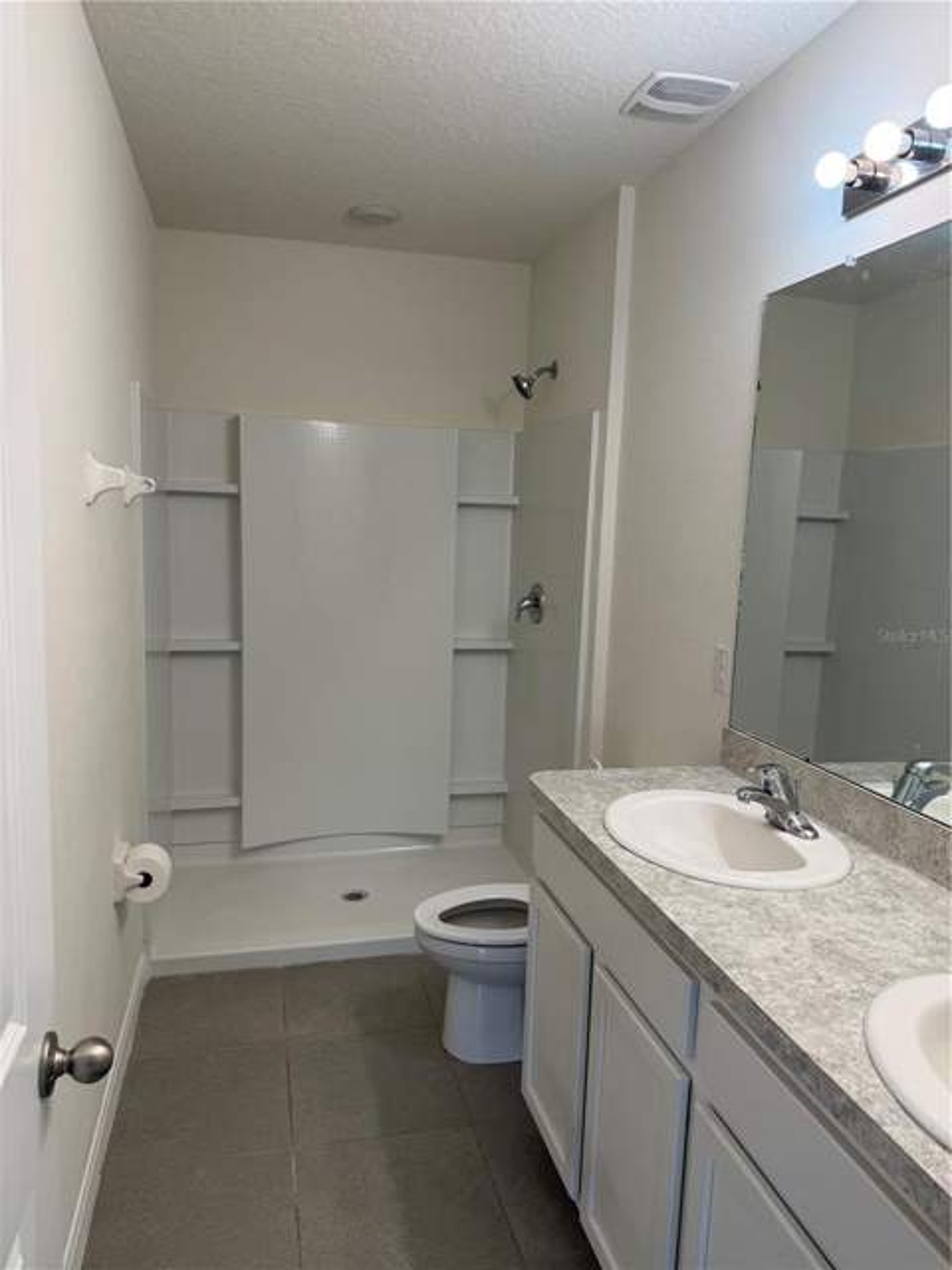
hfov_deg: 56.8
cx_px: 476
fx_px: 880
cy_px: 635
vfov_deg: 71.6
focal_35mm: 24
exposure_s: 1/120
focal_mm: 6.76
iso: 64
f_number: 1.78
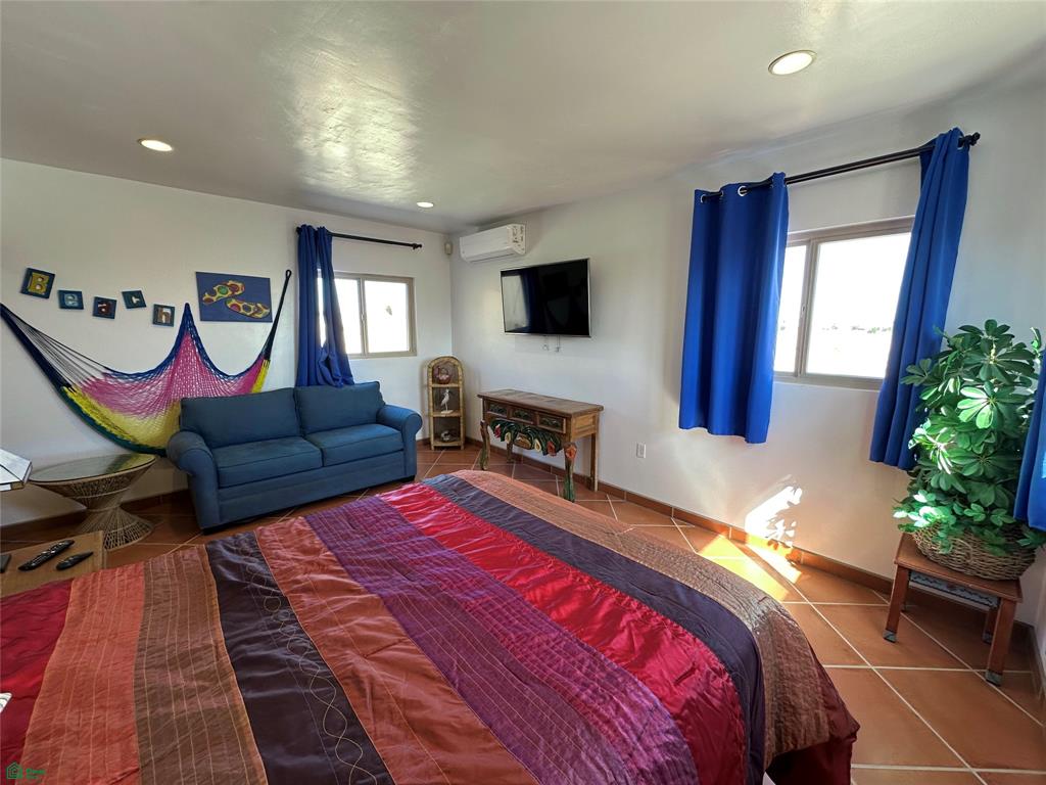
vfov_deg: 85.7
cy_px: 392
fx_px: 423
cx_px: 523
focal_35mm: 14
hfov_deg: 102.1
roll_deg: -0.5
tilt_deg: -9.2
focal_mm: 2.22
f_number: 2.2
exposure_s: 1/99
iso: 80
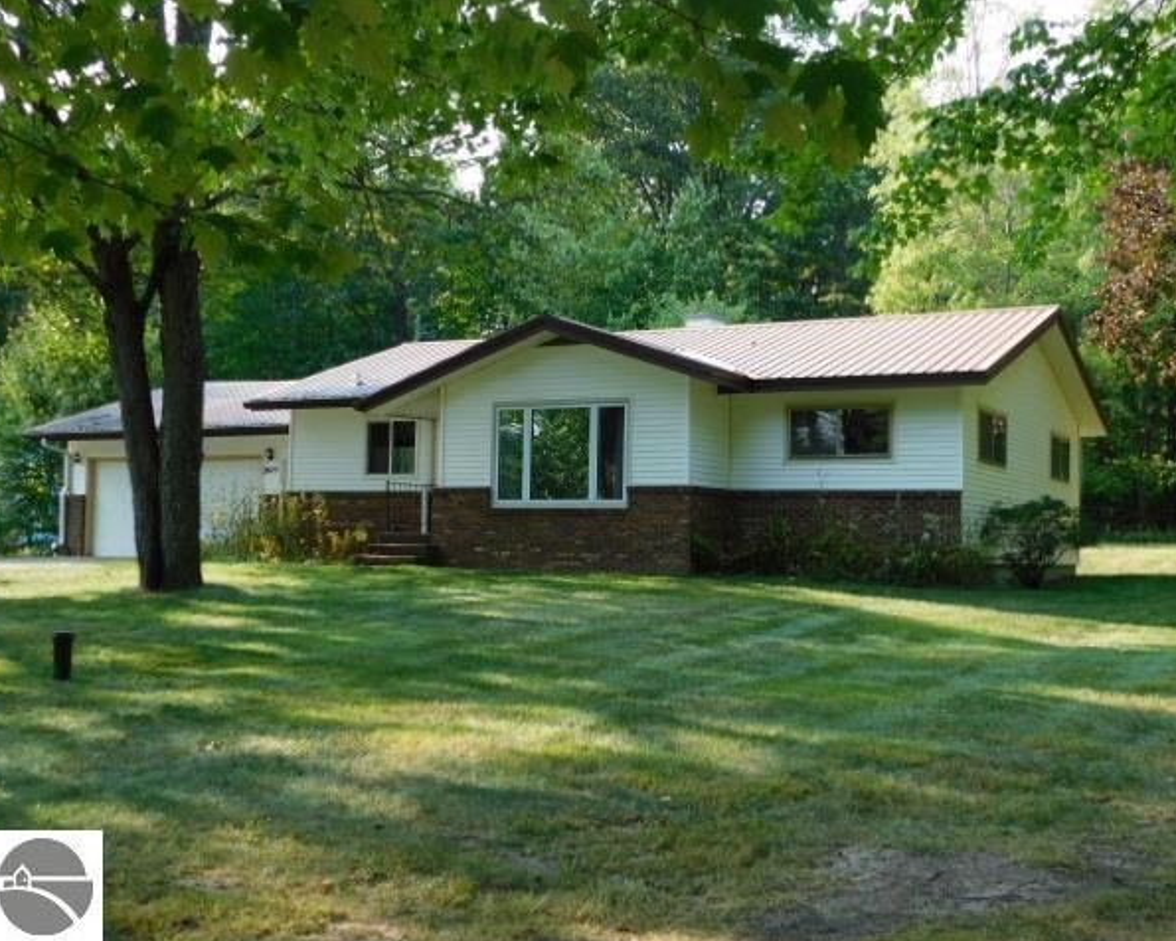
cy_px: 472
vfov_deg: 35.7
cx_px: 607
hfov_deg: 43.8
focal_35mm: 42
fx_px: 1462
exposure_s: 1/160
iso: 125
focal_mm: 7.1
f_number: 3.6
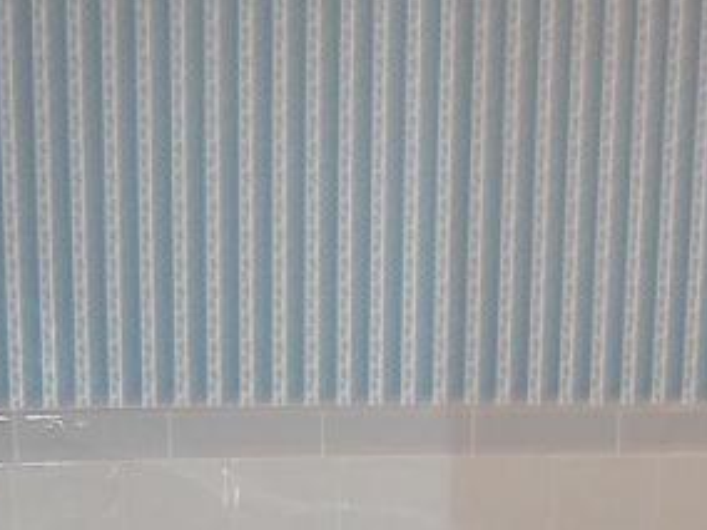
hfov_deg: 15.5
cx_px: 640
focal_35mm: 126
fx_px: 2573
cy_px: 936
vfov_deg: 11.0
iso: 100
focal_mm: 8.9
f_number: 2.8
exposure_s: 1/30
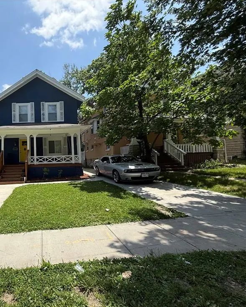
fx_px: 173
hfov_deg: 63.0
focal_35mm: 19
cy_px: 159
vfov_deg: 83.2
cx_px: 40
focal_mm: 2.22
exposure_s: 1/985
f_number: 2.2
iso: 50
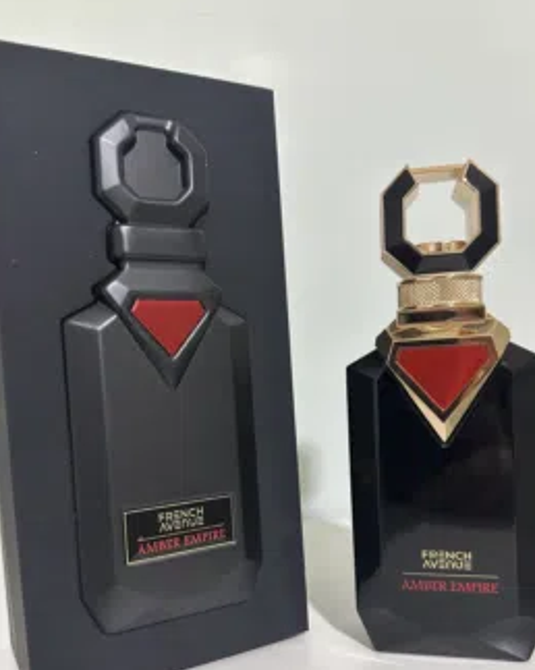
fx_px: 575
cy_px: 400
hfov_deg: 49.9
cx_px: 259
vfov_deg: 60.0
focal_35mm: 29
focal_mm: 6.86
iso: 500
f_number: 1.78
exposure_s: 1/50
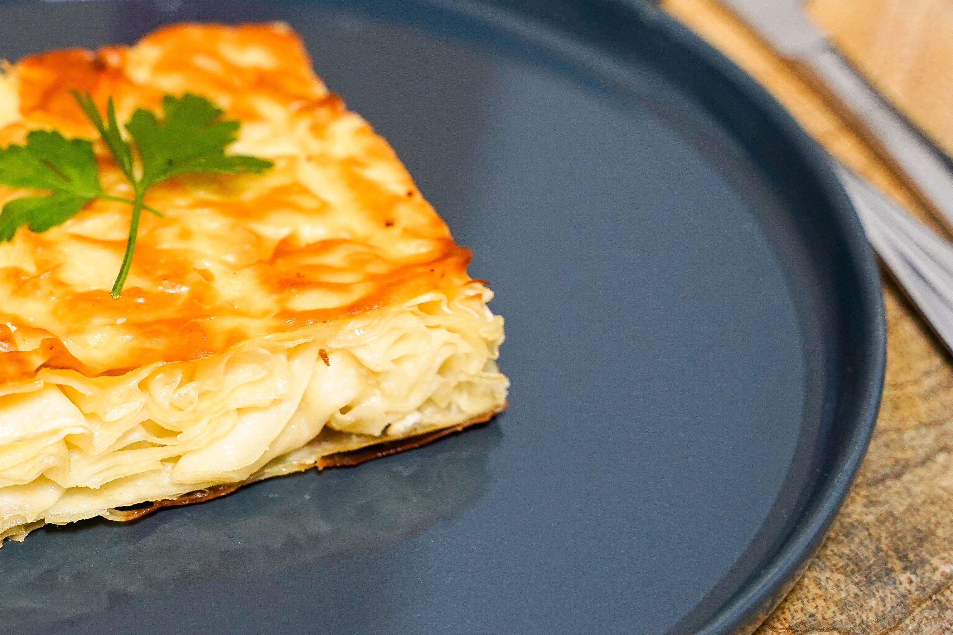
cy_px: 333
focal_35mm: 108
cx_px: 82
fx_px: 2859
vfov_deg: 12.7
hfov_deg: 18.6
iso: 1600
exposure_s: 1/160
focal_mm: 55
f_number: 3.5
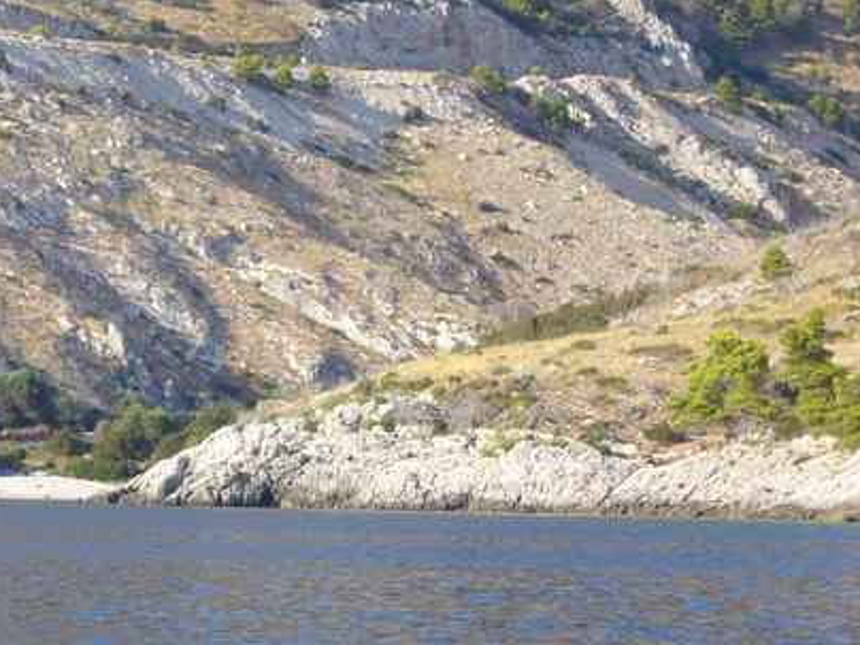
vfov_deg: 7.7
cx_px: 128
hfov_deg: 10.3
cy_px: 364
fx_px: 4770
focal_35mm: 192
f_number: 4.8
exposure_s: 1/200
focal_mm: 16.1
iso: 80
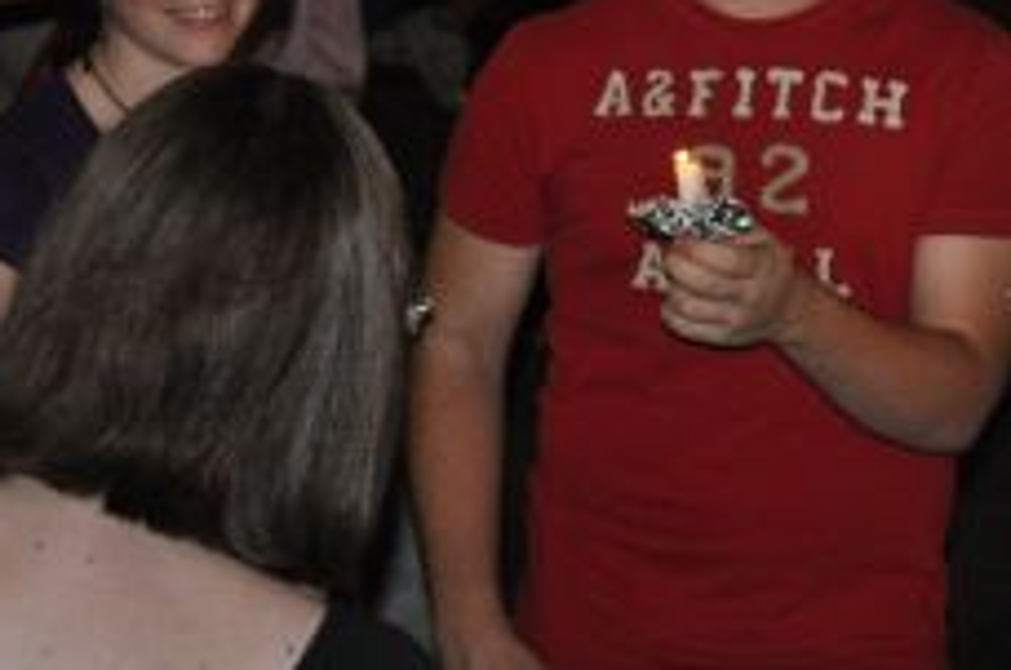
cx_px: 918
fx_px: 5075
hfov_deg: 11.3
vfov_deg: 7.5
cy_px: -13
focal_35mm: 181
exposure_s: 1/60
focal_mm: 55
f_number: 5.6
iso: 800
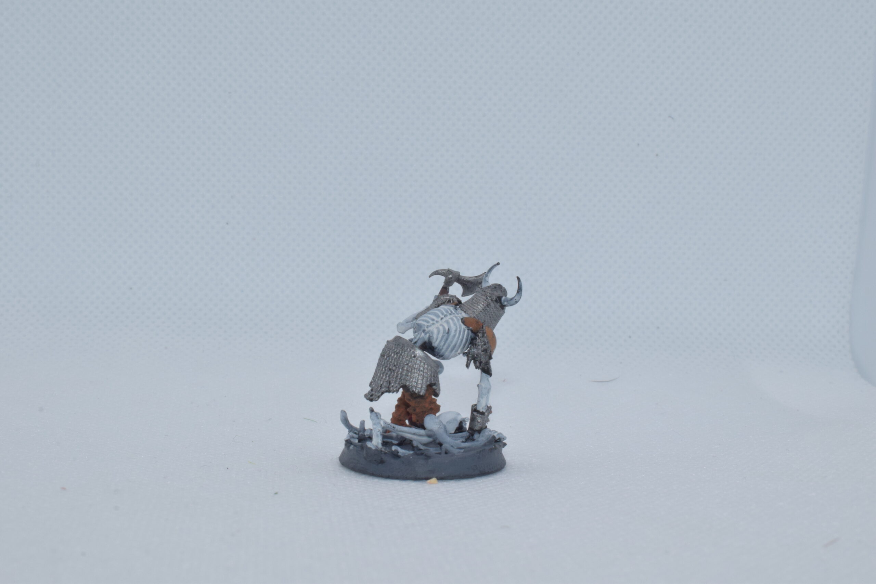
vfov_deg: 22.6
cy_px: 292
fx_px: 1460
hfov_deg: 33.4
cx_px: 438
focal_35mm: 60
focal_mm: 40
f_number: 25
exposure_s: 1/125
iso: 800
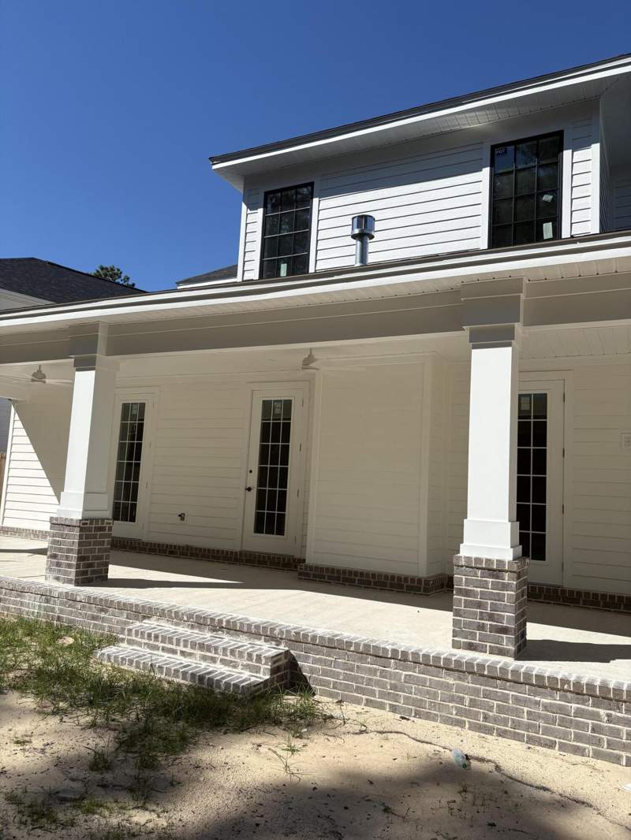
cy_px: 420
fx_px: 632
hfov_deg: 53.1
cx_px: 316
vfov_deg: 67.3
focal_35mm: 26
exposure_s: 1/5348
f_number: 1.6
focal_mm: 5.96
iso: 50
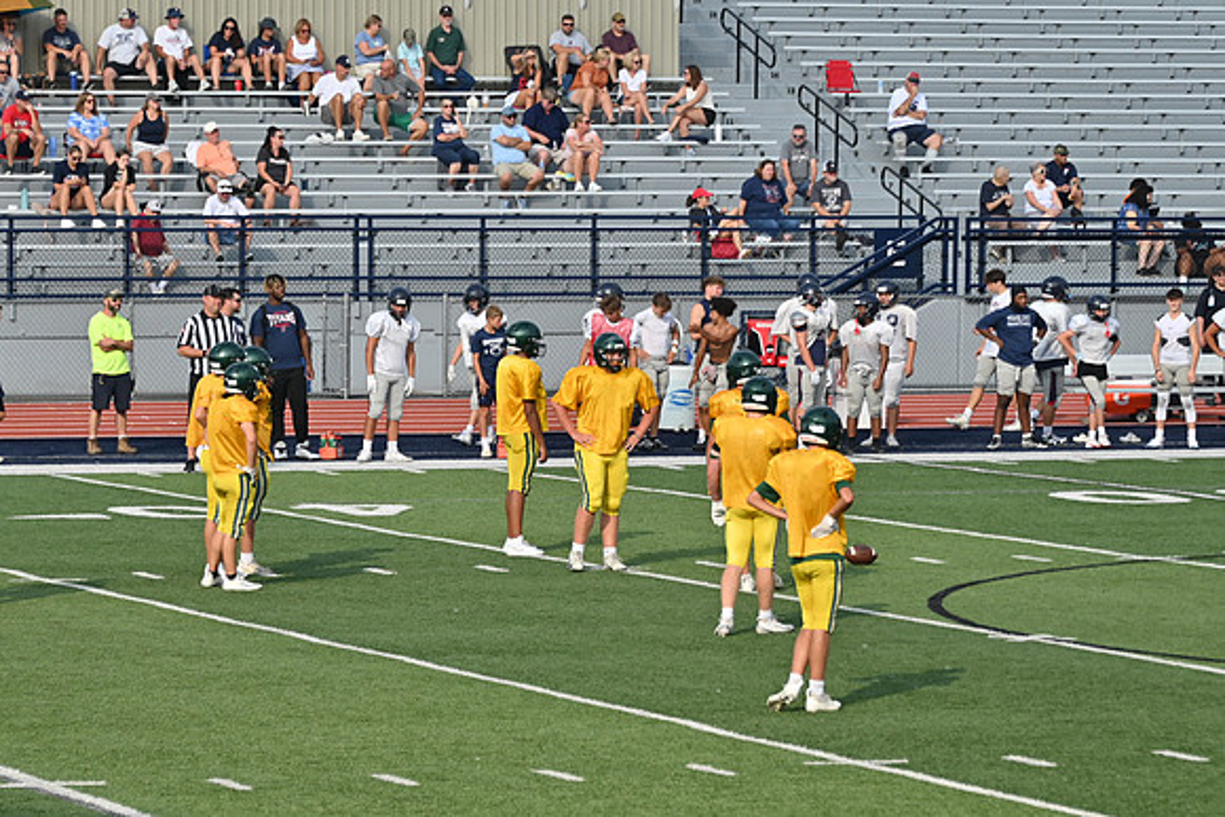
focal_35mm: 202
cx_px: 612
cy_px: 408
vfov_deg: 6.8
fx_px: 6875
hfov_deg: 10.2
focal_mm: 135
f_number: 5.6
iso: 125
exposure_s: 1/800
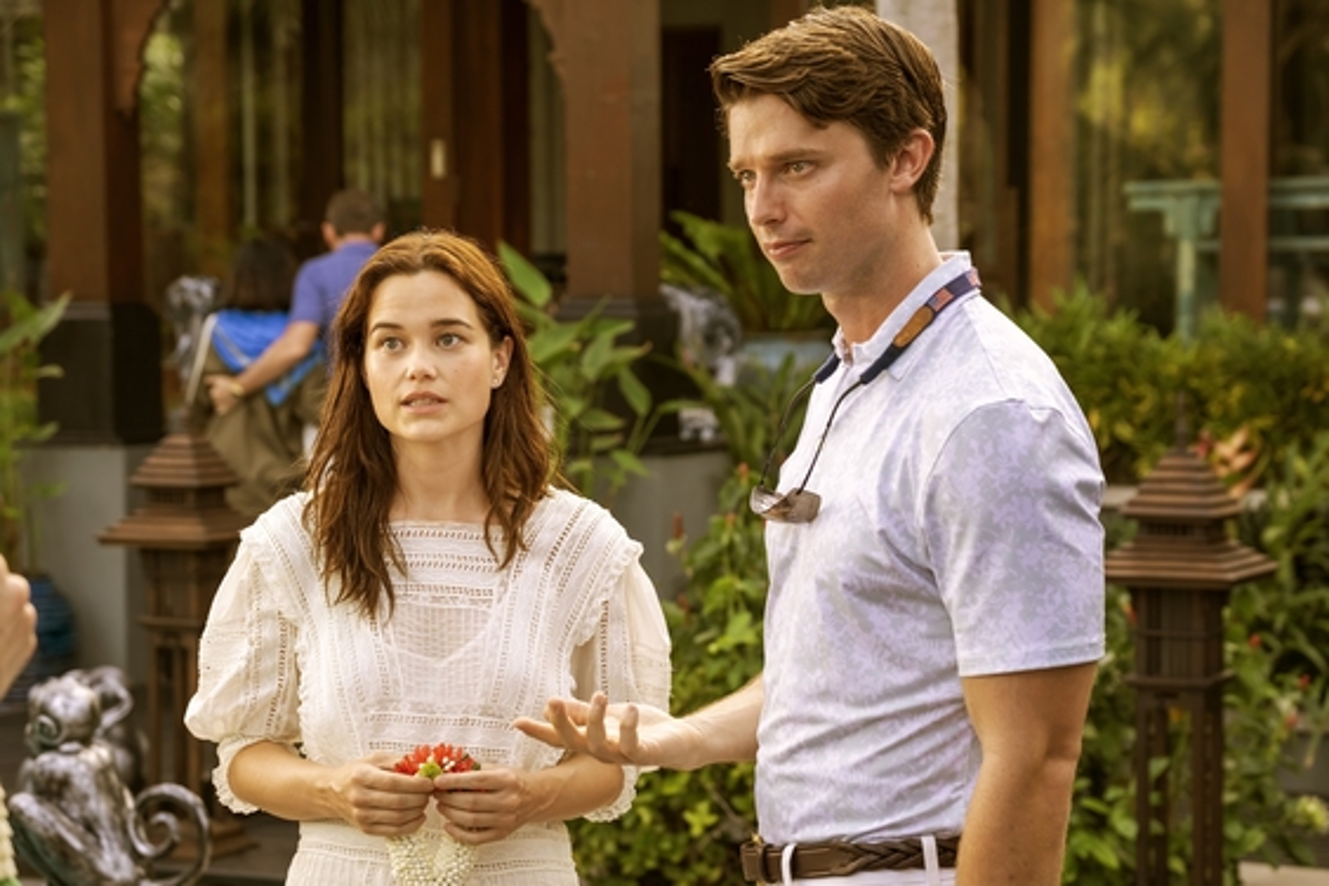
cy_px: 443
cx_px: 664
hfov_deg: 24.2
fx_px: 3101
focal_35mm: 84
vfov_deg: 16.3
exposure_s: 1/250
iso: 800
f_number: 4
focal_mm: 56.3
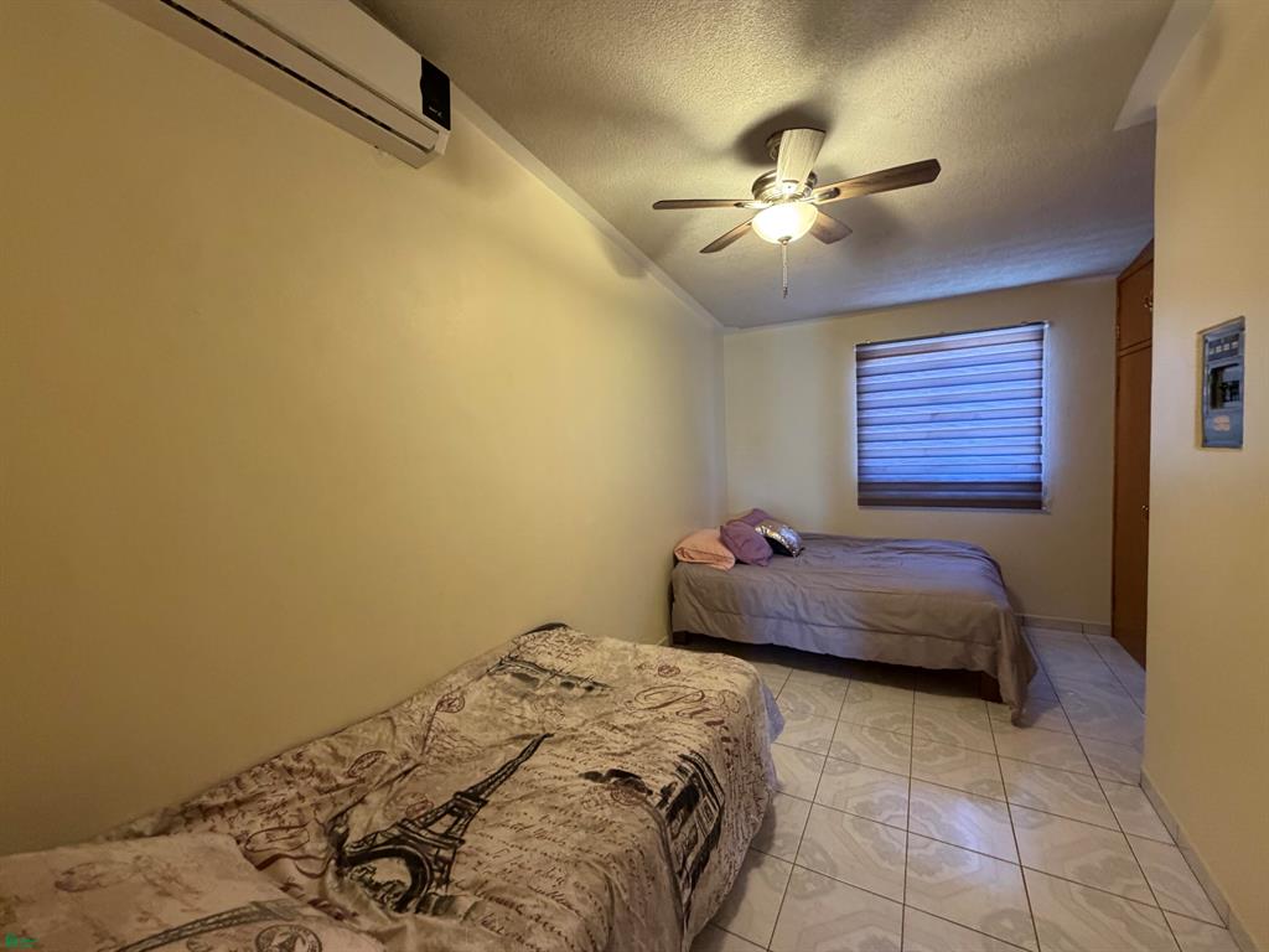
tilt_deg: -4.1
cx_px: 634
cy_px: 476
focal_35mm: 14
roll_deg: +2.9
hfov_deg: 102.1
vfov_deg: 85.7
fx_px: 513
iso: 400
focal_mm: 2.22
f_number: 2.2
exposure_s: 1/60
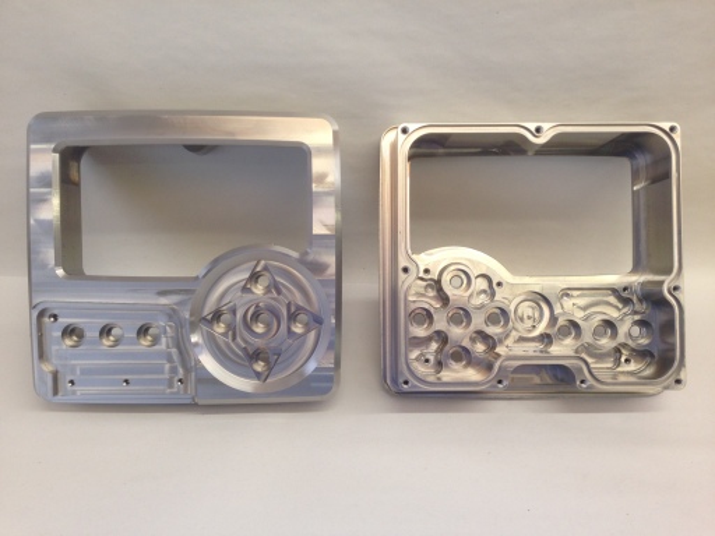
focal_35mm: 33
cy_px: 268
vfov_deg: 42.9
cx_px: 358
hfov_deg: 55.4
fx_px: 682
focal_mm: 4.12
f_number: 2.4
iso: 50
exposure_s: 1/20
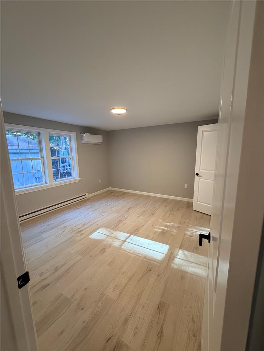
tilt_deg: -8.3
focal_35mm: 14
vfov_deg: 102.1
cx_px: 132
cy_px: 176
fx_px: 142
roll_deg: +0.5
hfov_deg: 85.7
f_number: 2.2
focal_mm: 2.22
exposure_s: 1/120
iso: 320
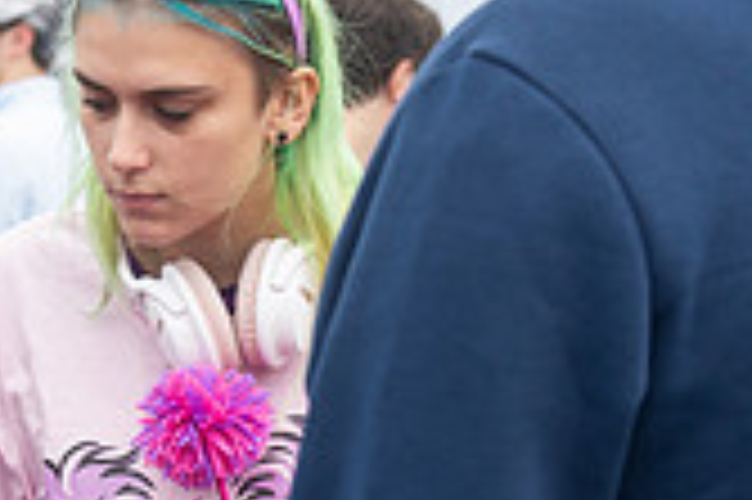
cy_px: 464
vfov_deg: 3.4
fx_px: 8514
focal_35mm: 408
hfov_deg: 5.1
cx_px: 134
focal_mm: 112
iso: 640
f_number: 9
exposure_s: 1/200
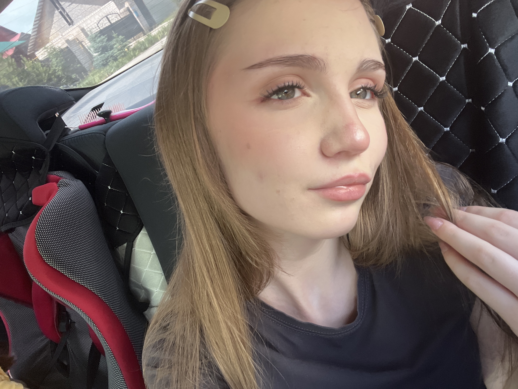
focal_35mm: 23
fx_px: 344
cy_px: 194
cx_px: 259
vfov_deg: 58.9
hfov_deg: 73.9
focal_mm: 2.71
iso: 80
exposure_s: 1/121
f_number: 2.2
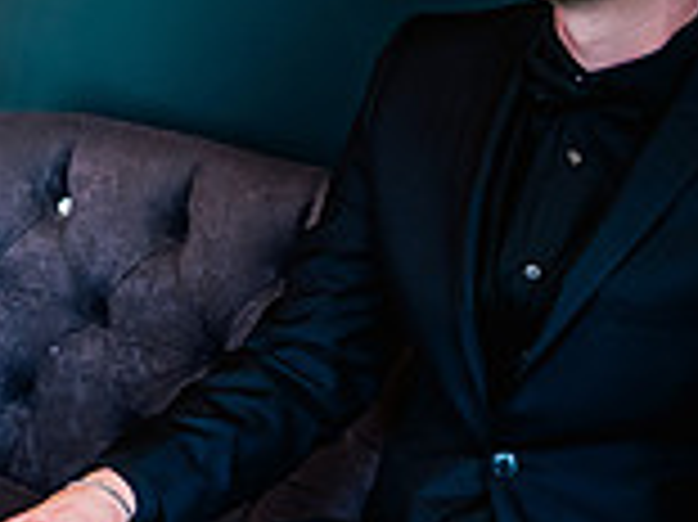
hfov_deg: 13.6
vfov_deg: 11.0
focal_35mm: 131
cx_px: -538
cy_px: -188
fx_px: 2639
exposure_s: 1/250
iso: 2000
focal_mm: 35
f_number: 2
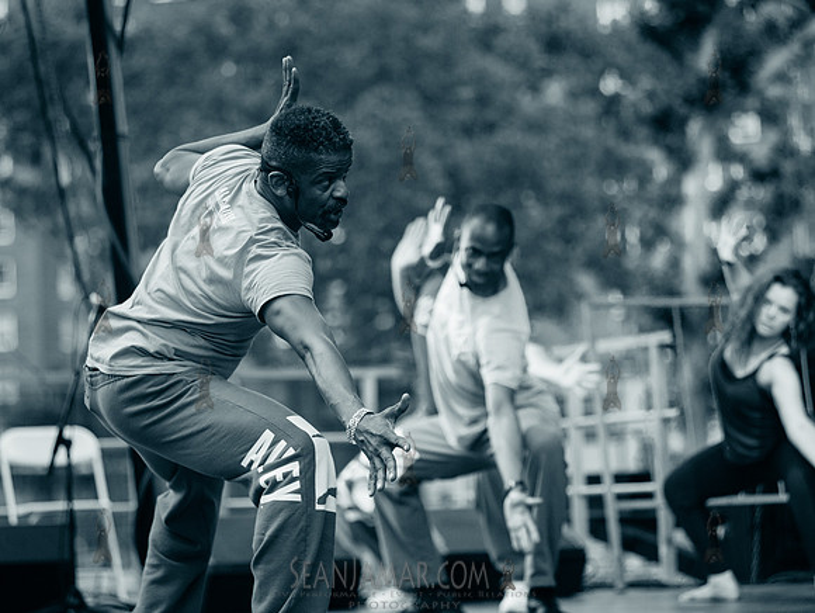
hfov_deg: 15.8
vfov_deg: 11.9
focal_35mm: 124
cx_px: 313
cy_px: 278
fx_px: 2929
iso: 1600
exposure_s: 1/1000
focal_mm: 105
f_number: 2.8
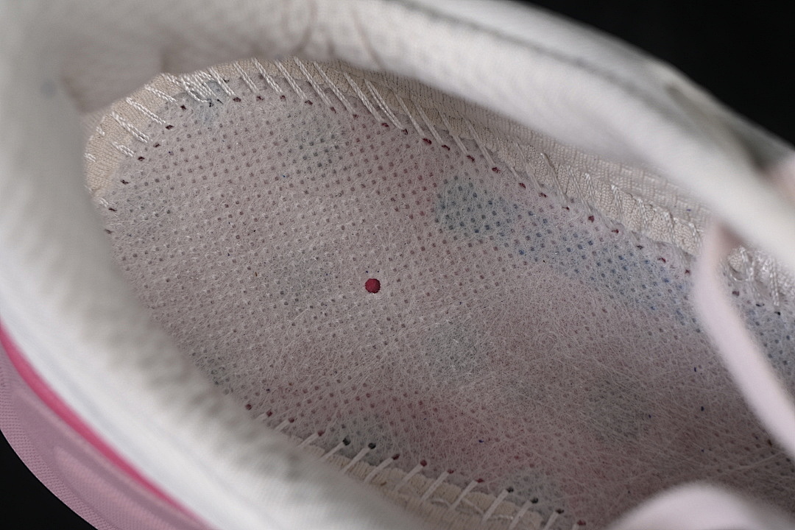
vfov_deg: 18.2
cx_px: 398
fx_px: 1656
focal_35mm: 75
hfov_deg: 27.0
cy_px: 265
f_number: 7.1
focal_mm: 50
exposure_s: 1/80
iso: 160
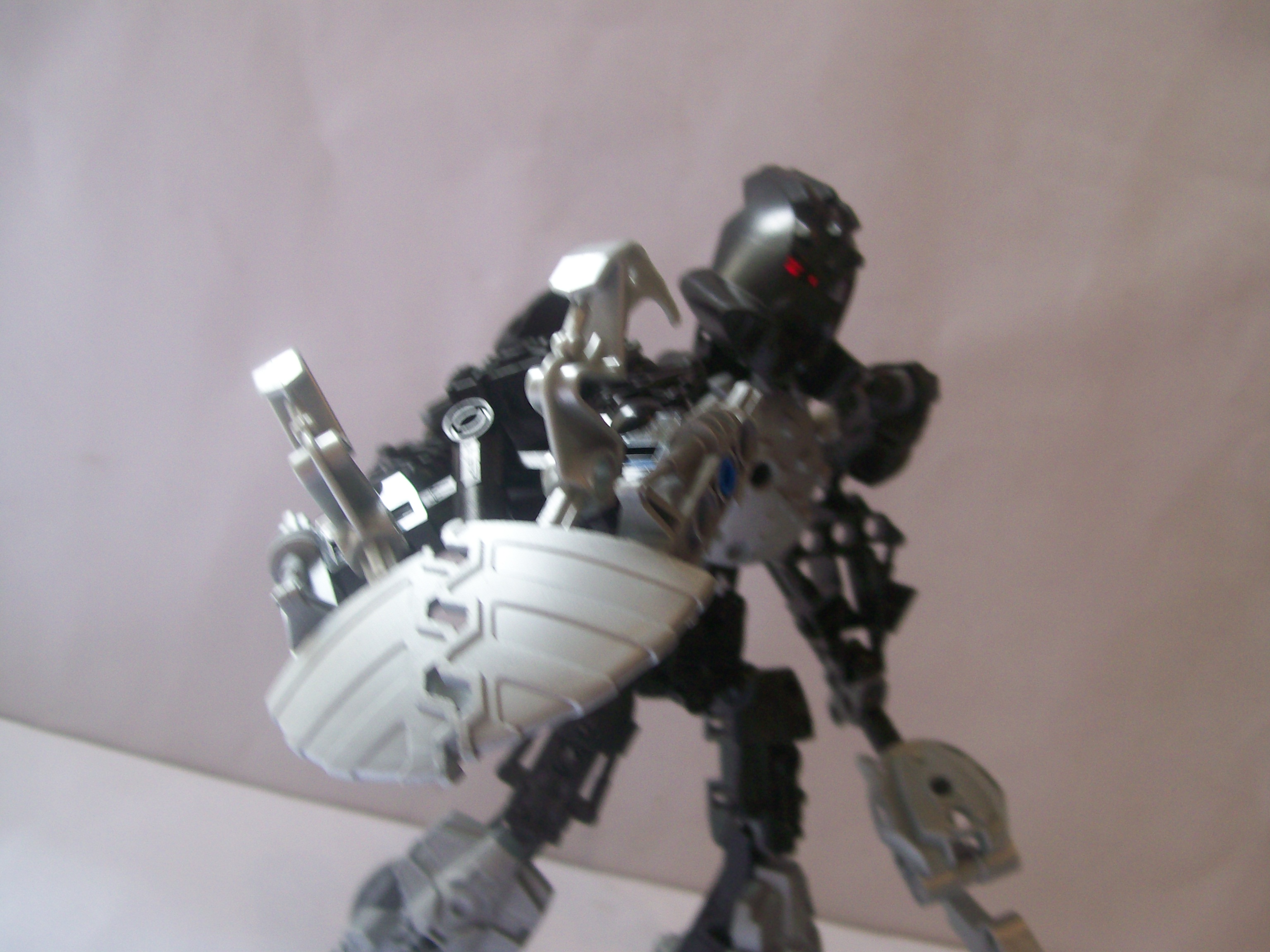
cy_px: 476
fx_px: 1321
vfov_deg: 39.7
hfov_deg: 51.4
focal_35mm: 36
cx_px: 635
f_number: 2.7
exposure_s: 1/32.2
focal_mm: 6
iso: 80
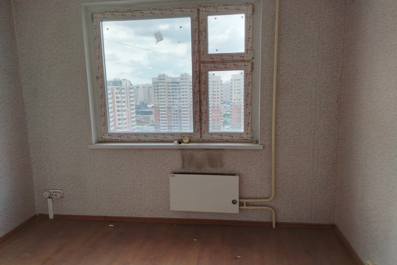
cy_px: 128
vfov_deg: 51.3
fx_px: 276
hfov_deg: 71.5
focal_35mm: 25
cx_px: 198
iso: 136
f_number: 1.75
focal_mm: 5.25
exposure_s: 1/100
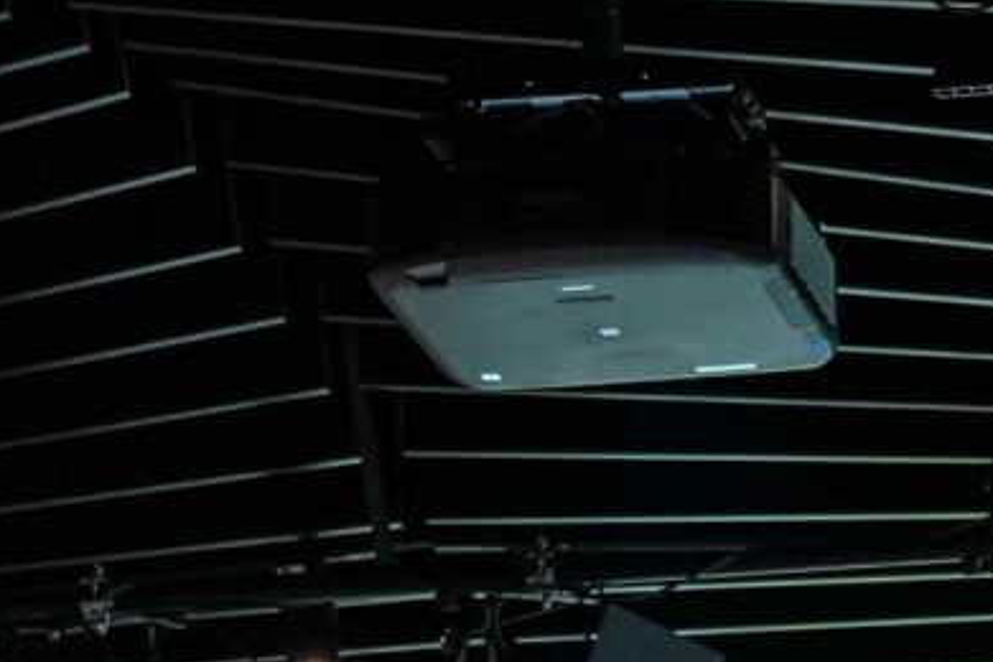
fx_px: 6702
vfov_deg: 5.4
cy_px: 1784
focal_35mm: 243
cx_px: 1153
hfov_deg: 8.4
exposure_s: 1/60
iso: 2500
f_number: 4
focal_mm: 37
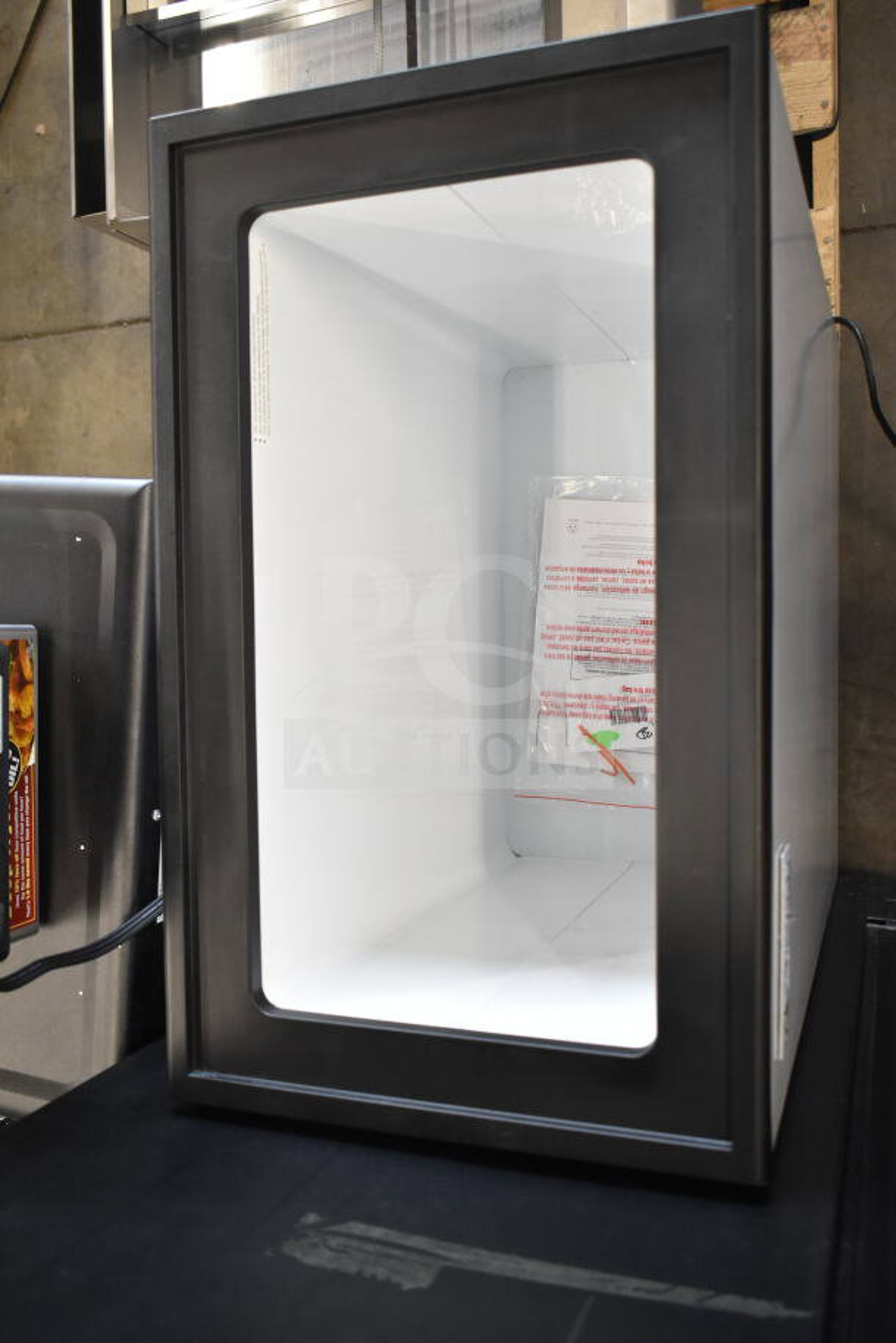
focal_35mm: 33
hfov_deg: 40.0
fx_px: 1231
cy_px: 672
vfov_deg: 57.2
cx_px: 448
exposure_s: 1/60
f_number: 4
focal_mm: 22
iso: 1600
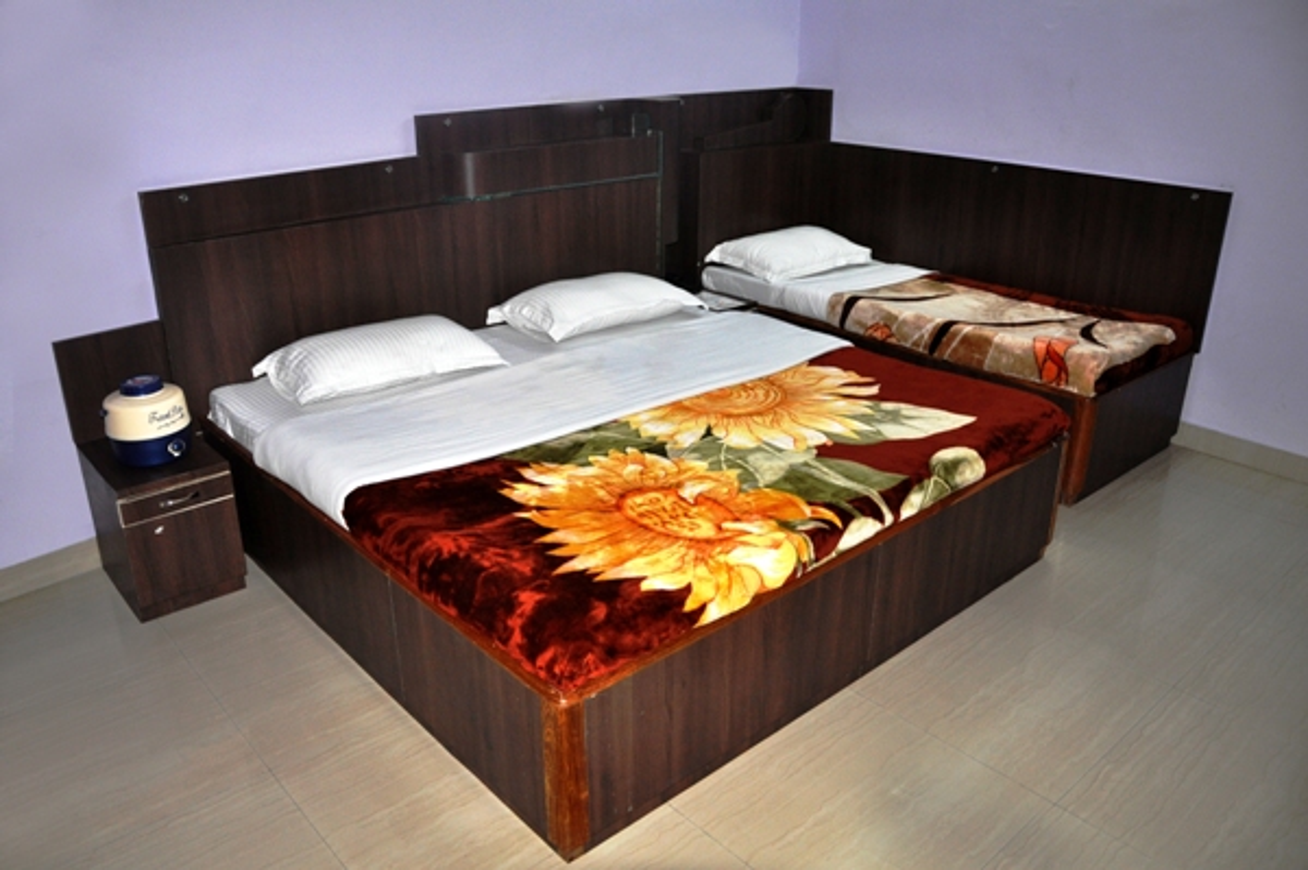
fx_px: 980
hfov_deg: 67.4
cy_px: 435
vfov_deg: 47.9
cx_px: 654
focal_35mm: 27
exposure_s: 1/60
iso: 800
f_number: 4
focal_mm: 18
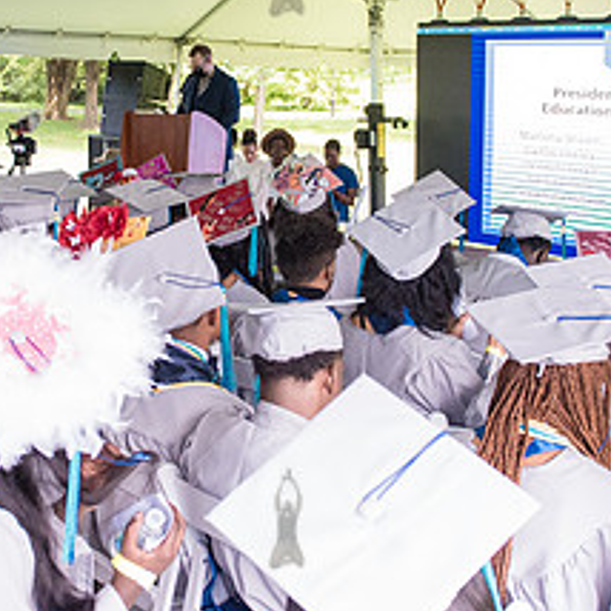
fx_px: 1258
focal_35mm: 63
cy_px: 202
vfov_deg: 27.1
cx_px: 172
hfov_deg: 27.0
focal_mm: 24
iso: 2500
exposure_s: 1/640
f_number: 4
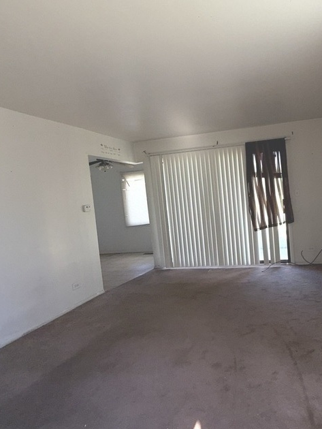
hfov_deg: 54.5
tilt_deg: -4.4
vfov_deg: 71.6
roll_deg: +4.5
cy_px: 215
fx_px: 297
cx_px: 237
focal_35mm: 24
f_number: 2.2
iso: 16
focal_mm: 2.22
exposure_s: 1/121
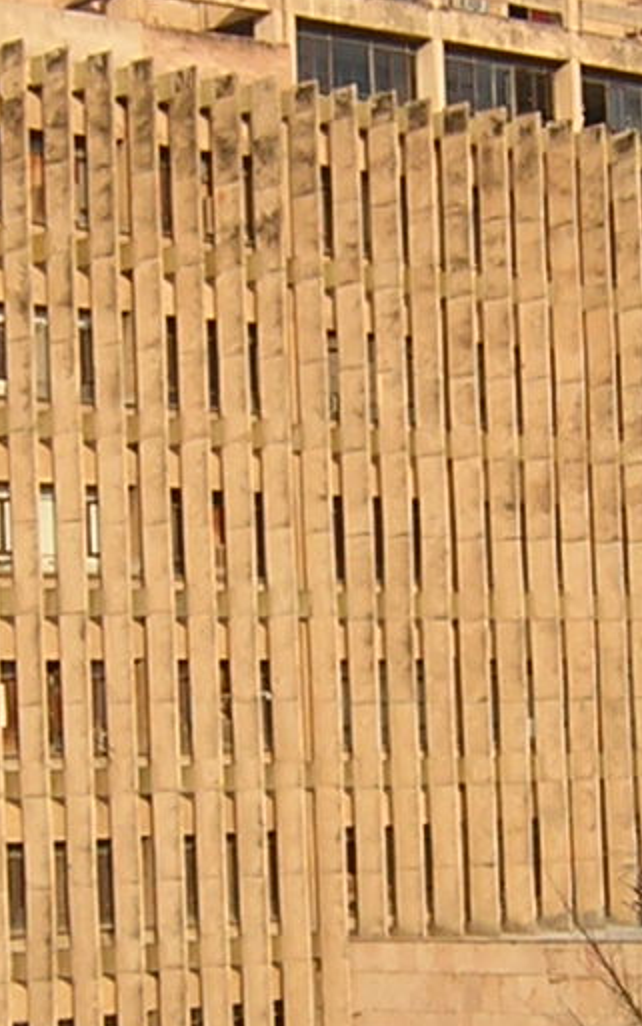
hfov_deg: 11.0
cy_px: 616
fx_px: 3329
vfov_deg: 17.5
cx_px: 362
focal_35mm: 119
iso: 100
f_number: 5.2
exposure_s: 1/233
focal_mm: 4.7
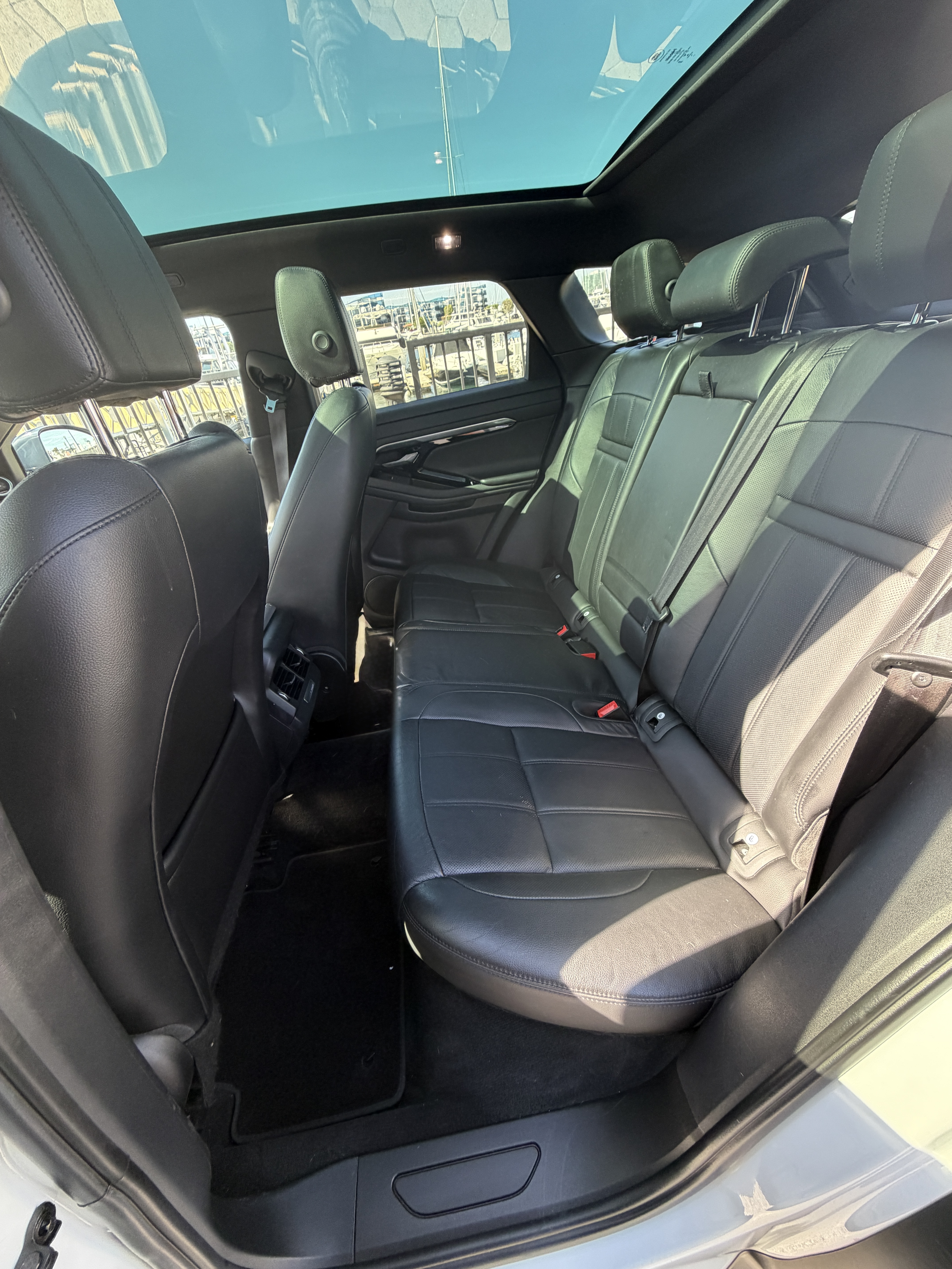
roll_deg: +9.1
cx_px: 476
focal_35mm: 14
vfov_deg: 102.1
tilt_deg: -31.4
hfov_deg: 85.7
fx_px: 513
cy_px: 634
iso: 160
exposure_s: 1/121
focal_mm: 2.22
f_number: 2.2
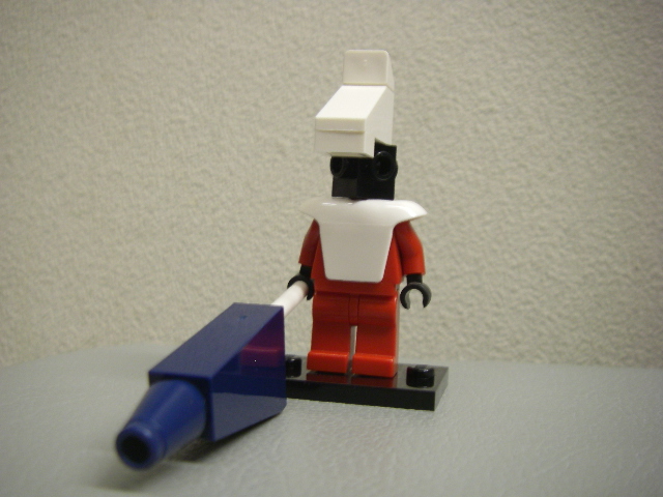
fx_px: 728
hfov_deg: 49.0
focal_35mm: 38
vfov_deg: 37.7
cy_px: 248
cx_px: 332
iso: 160
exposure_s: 1/5
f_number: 3.3
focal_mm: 6.3
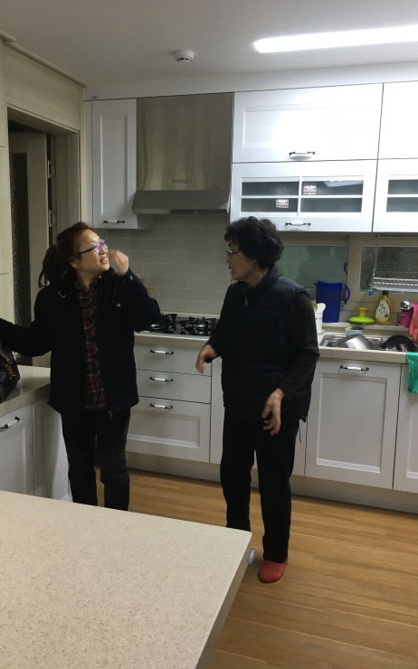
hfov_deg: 40.5
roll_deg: -0.2
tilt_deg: -8.7
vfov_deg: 61.3
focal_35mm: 31
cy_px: 333
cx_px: 185
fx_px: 565
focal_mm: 4.15
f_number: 2.2
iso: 50
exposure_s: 1/30
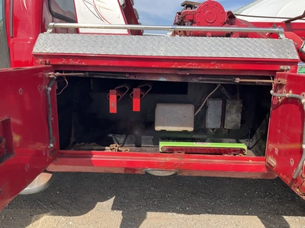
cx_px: 152
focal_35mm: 29
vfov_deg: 48.2
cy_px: 114
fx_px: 256
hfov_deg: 61.7
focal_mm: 3
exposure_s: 1/781
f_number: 1.8
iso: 25
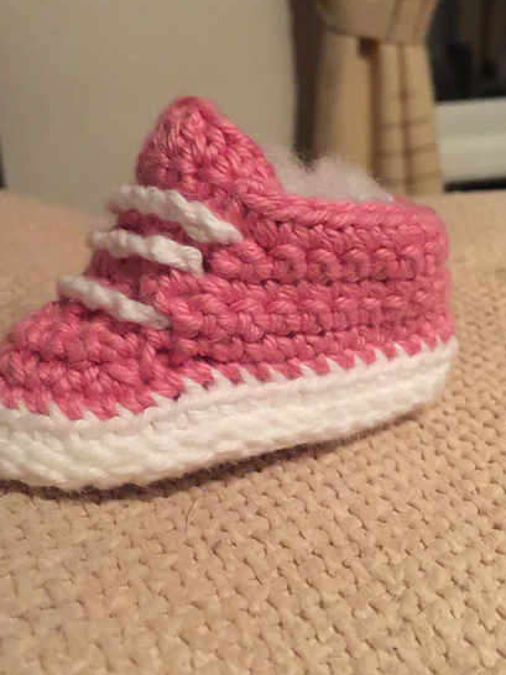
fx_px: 663
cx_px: 228
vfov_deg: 54.0
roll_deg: +3.6
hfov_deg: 41.7
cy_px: 321
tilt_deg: -17.8
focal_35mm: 34
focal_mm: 4.15
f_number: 2.2
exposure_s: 1/8
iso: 200
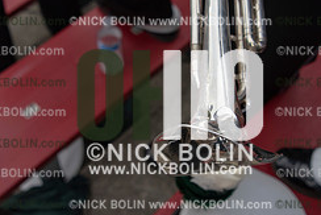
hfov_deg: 35.0
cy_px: 113
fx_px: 509
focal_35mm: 57
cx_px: 170
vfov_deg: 23.8
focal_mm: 24
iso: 250
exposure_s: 1/800
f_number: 3.5
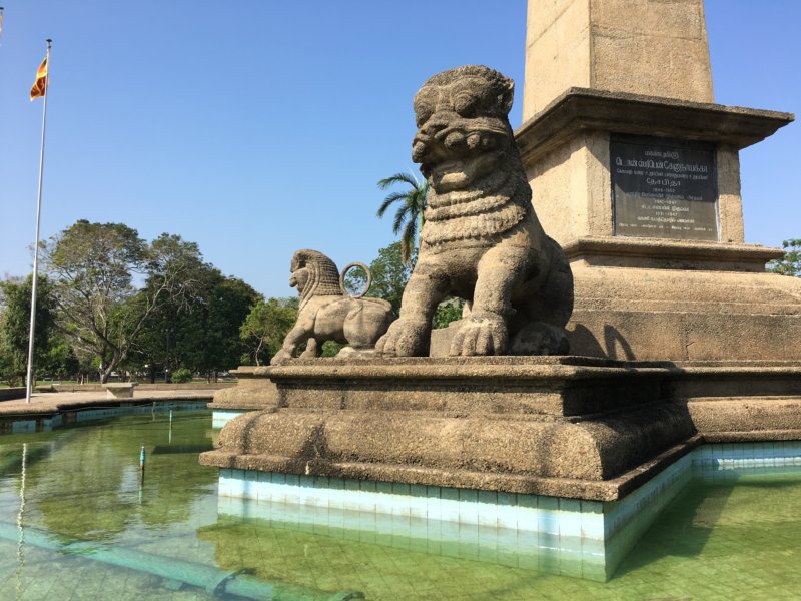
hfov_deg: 61.7
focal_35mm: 29
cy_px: 300
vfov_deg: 48.2
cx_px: 400
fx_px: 671
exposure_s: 1/962
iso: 25
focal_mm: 4.15
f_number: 2.2
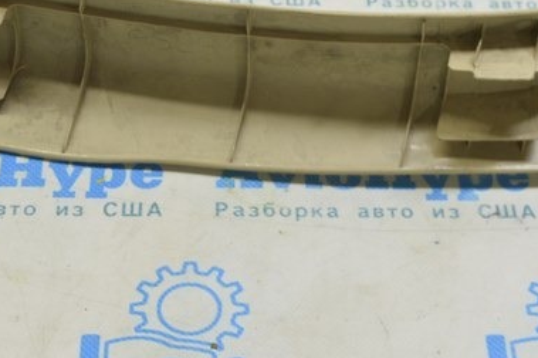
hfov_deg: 20.2
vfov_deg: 13.4
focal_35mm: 101
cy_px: 69
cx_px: 257
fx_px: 1513
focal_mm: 25
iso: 400
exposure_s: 1/20
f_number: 5.6
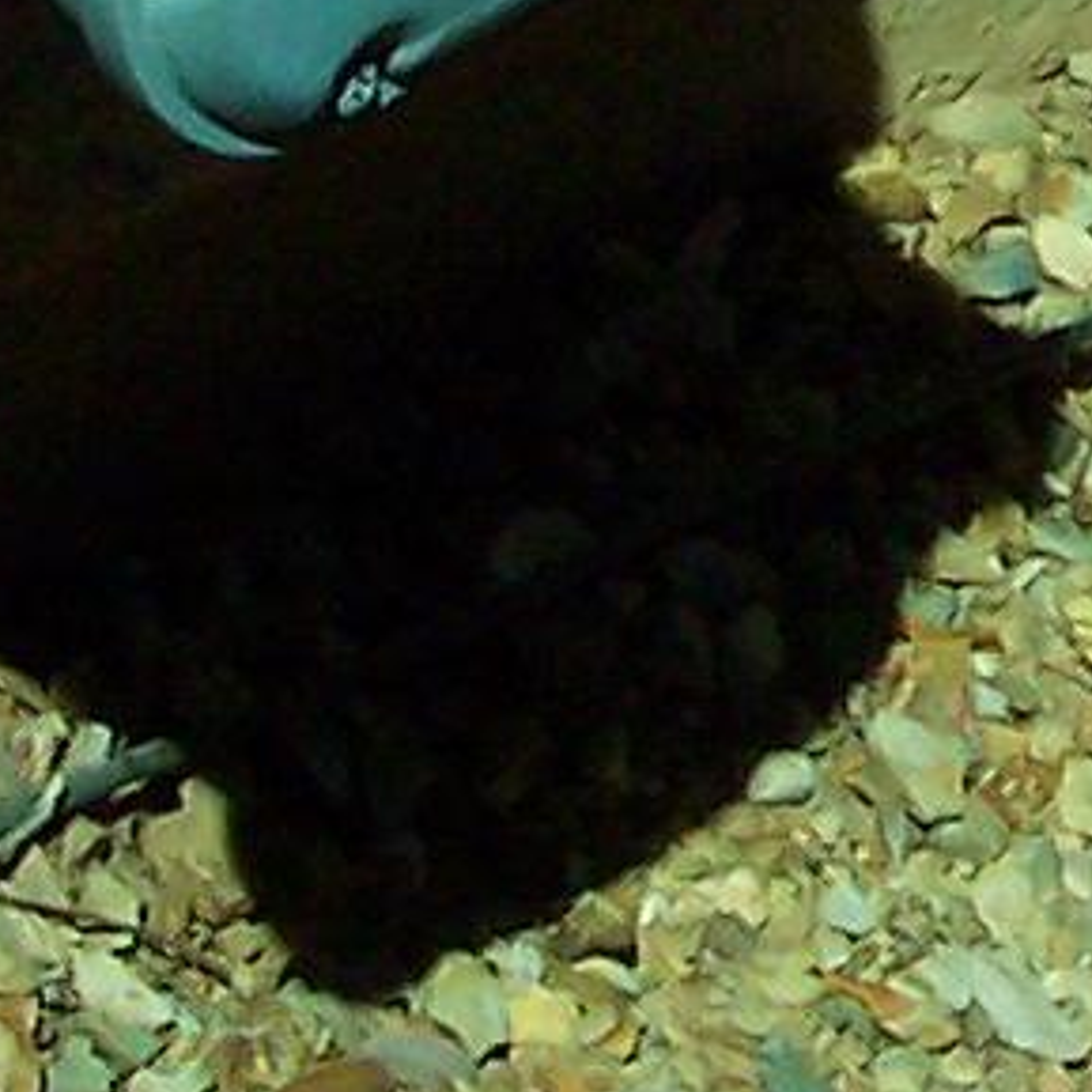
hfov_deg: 5.8
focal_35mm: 300
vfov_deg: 5.8
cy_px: -480
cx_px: -370
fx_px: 10707
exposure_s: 1/1000
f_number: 4.8
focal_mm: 8
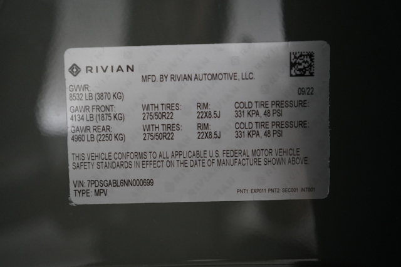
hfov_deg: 65.5
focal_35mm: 28
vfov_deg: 46.4
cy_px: 134
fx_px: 312
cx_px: 200
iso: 5000
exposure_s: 1/160
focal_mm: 28
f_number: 2.8
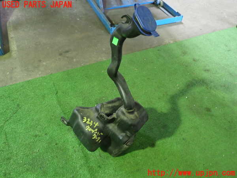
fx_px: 205
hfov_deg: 60.0
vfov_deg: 46.8
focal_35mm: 30
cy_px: 89
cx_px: 118
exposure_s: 1/30
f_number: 2.3
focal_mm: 5.4
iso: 800
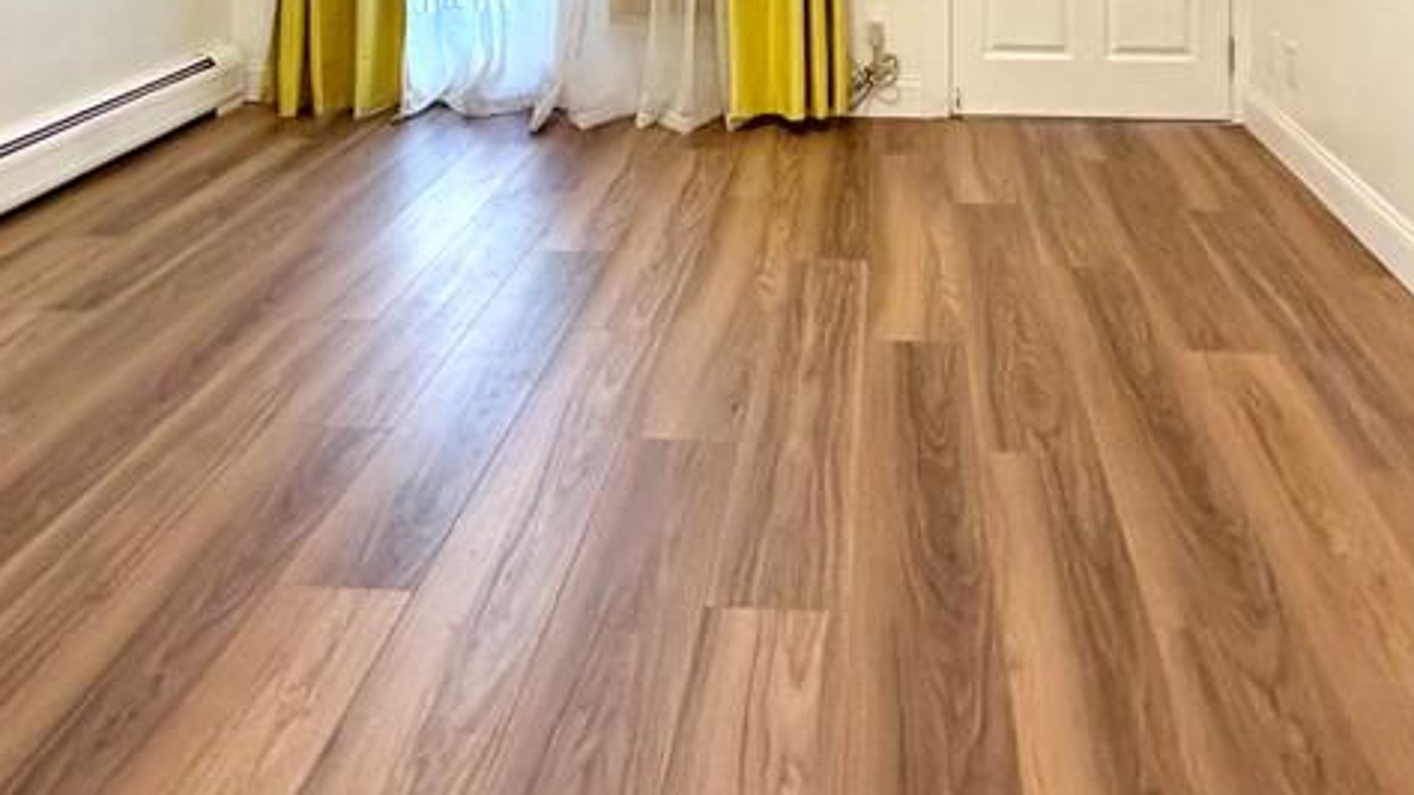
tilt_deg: -0.1
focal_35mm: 33
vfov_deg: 29.2
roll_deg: +0.0
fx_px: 1237
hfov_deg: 59.2
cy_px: -227
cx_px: 825
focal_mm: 2.22
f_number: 2.2
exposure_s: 1/120
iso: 250
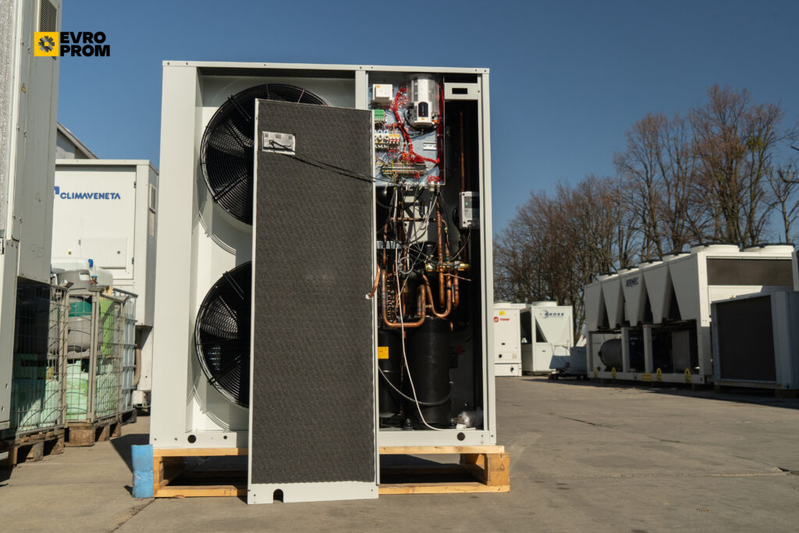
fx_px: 777
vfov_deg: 37.9
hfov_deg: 54.4
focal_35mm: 35
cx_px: 400
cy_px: 266
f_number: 5.6
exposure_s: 1/1600
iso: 250
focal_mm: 35
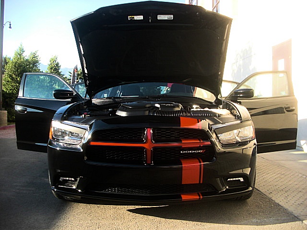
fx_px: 319
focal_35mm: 36
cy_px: 115
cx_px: 154
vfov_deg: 39.7
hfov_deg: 51.4
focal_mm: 6.3
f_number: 2.8
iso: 50
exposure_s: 1/200
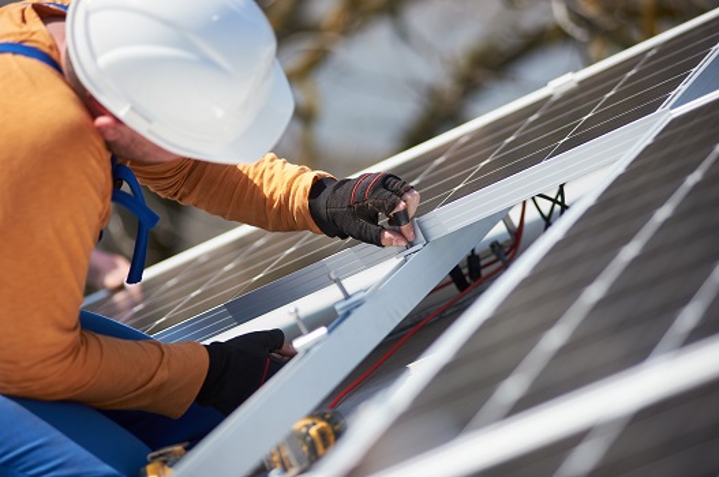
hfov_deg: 13.3
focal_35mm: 155
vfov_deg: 8.8
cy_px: 238
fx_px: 3092
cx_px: 360
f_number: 2.8
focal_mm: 155
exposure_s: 1/2500
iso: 100
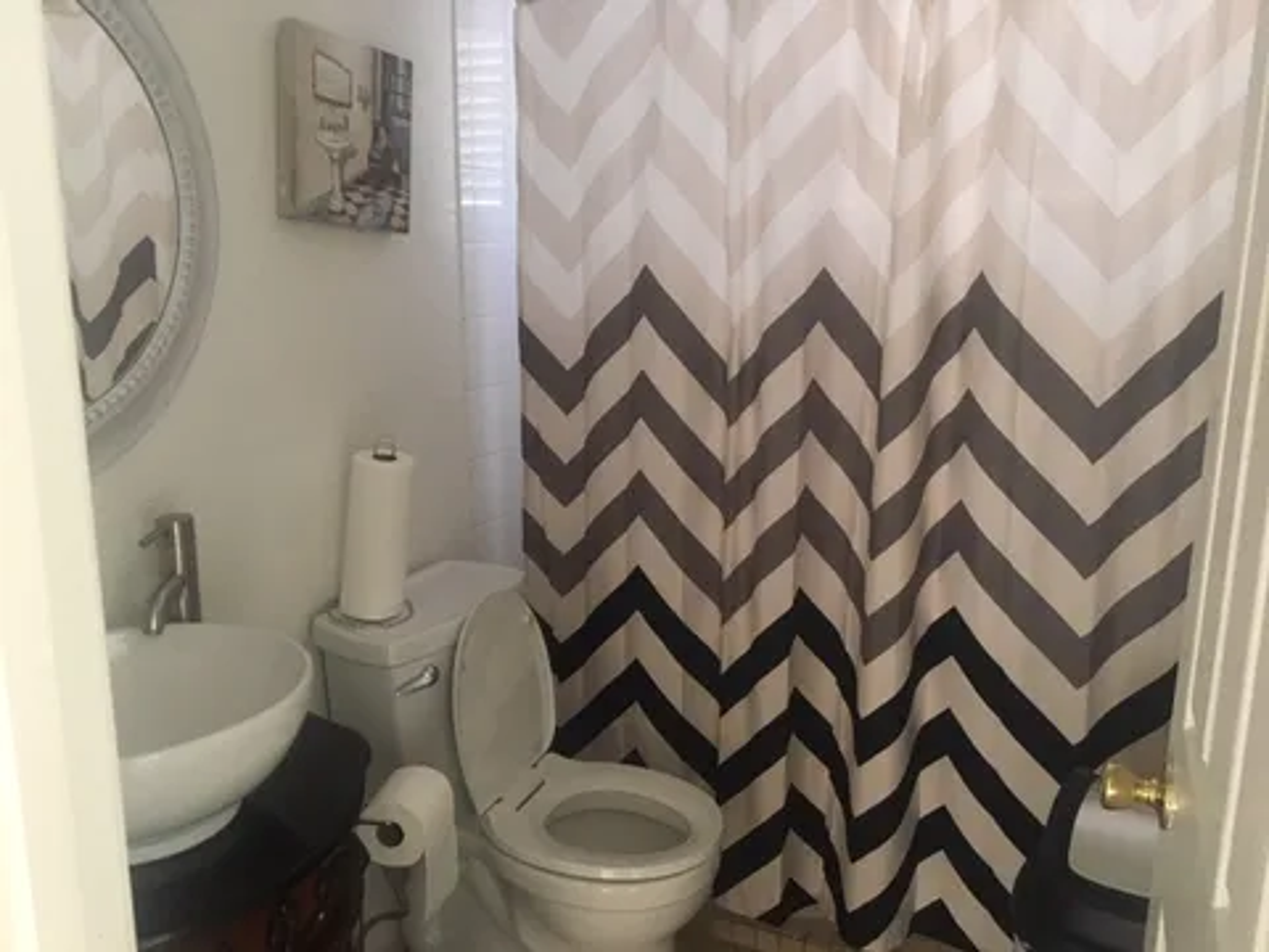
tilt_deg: -12.1
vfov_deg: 48.2
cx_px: 634
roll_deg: +0.0
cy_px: 476
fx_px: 1063
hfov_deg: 61.7
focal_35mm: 29
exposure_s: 1/17
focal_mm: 4.2
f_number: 2.2
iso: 200
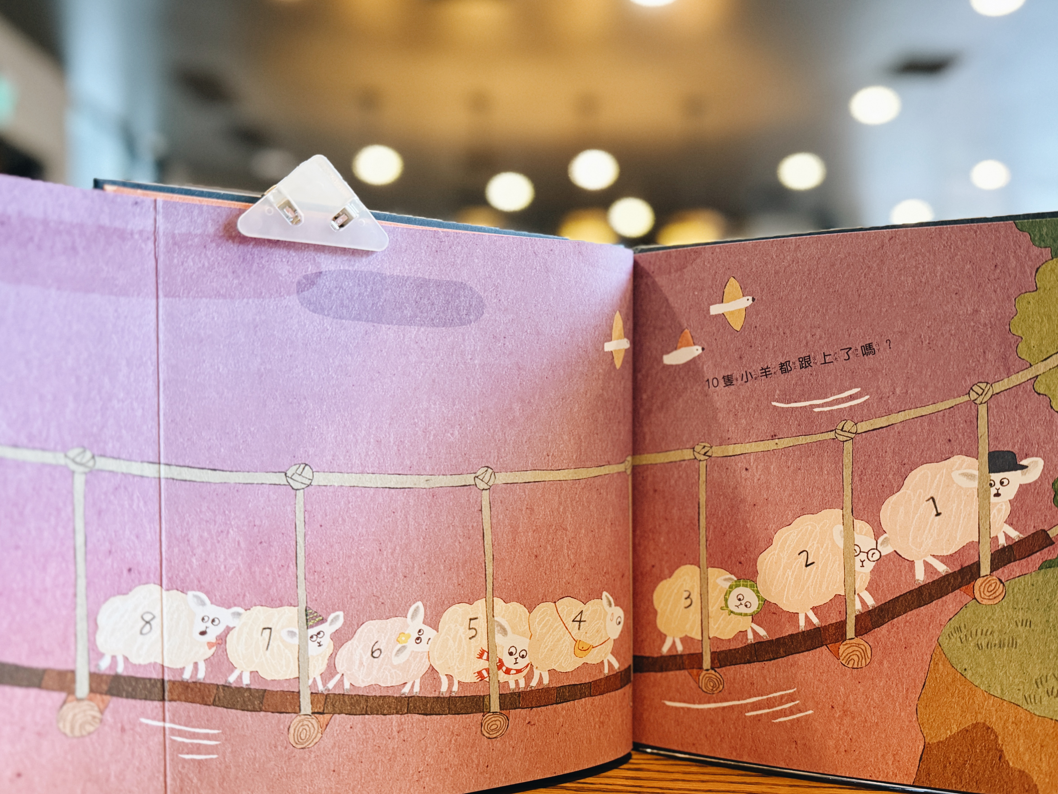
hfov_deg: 61.6
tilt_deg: -0.3
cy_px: 443
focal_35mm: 29
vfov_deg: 48.1
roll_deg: +0.2
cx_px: 575
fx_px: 886
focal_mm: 6.76
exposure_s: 1/60
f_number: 1.78
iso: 640
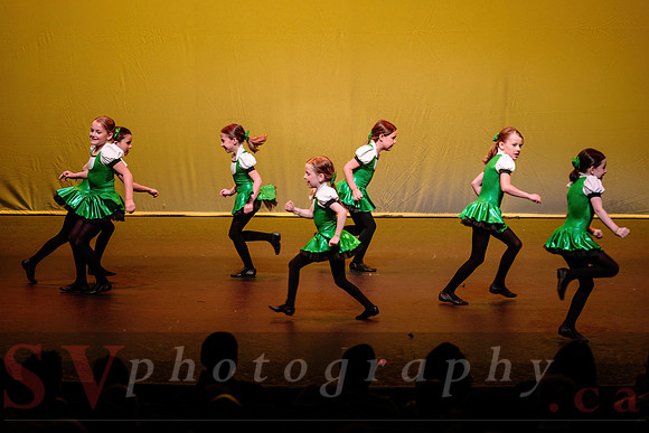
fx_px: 2427
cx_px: 324
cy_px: 168
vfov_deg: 10.2
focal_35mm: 135
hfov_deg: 15.2
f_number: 2.8
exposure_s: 1/500
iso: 1250
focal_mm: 110
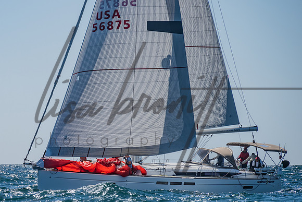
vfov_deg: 3.8
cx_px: 66
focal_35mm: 364
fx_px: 3056
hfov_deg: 5.7
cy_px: 128
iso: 160
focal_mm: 200
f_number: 6.3
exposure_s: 1/2000
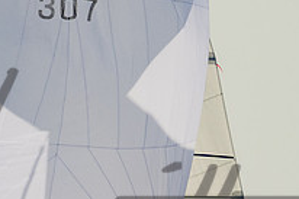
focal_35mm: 1264
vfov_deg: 1.1
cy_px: 331
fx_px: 10490
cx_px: 54
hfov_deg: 1.6
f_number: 6.3
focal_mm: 200
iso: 320
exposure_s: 1/1250
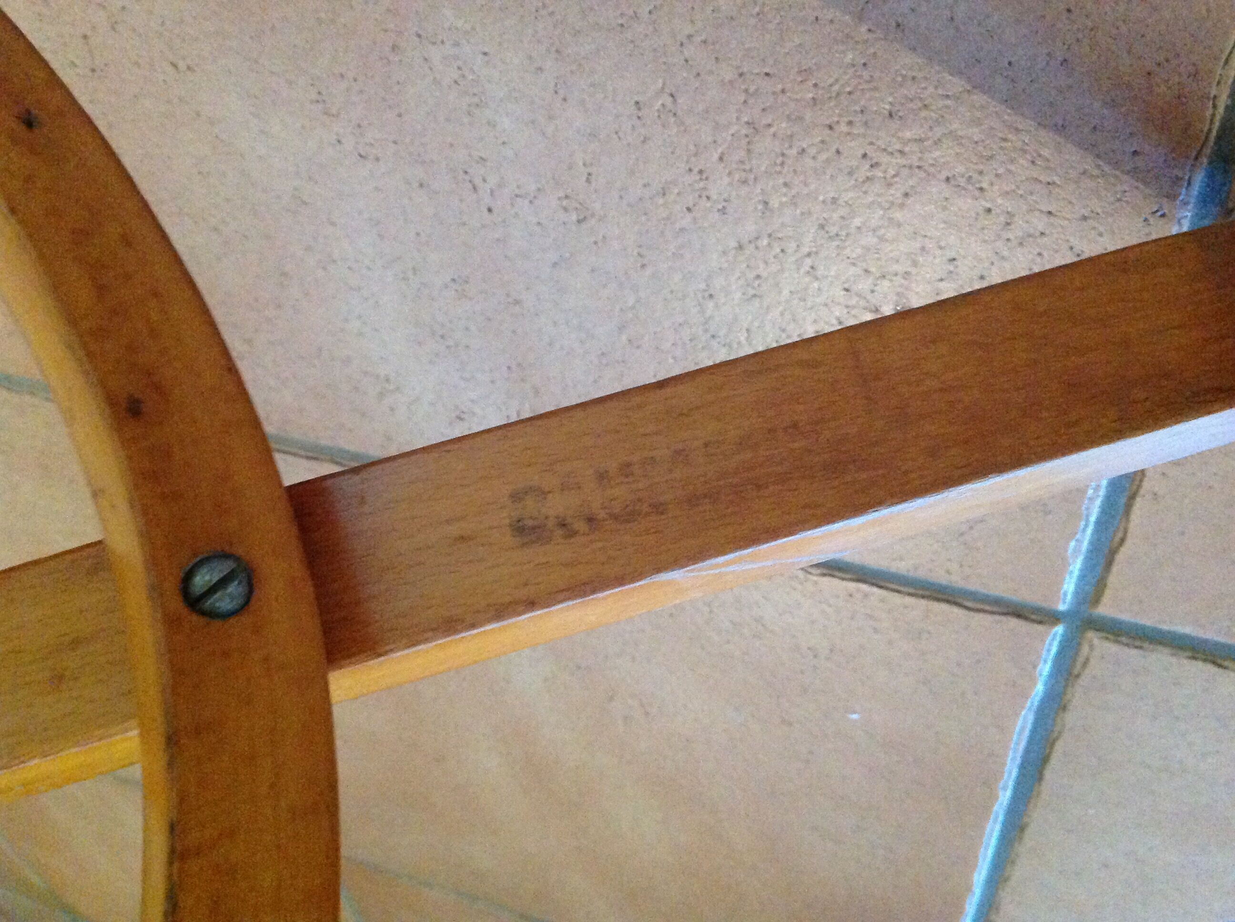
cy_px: 461
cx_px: 618
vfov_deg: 40.6
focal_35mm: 35
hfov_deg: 52.7
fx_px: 1247
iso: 800
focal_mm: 4.28
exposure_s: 1/15
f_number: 2.4
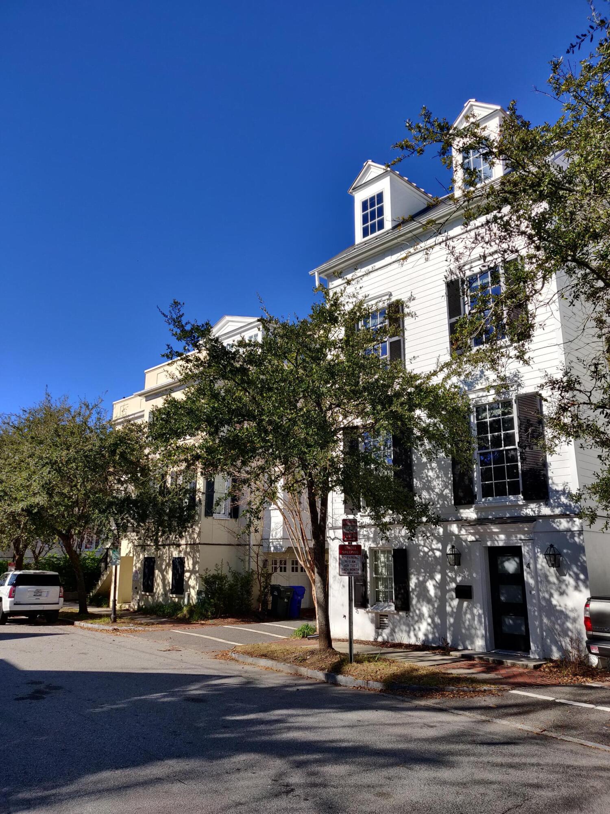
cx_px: 305
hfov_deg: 54.9
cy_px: 407
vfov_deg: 69.4
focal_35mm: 25
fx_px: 587
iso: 100
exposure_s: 1/636
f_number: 1.7
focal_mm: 4.25
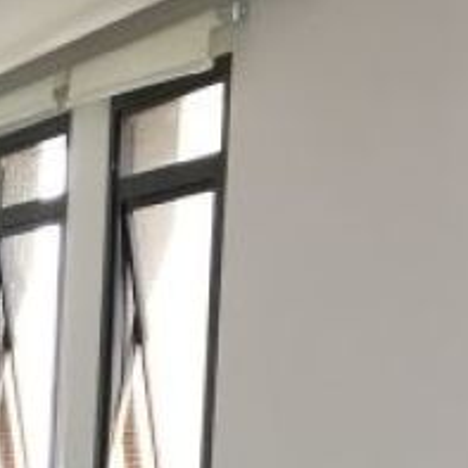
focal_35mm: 133
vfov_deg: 12.6
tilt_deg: -7.5
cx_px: -703
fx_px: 2034
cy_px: 660
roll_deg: +0.8
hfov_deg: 10.9
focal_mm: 4.15
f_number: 2.2
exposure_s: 1/40
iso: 25
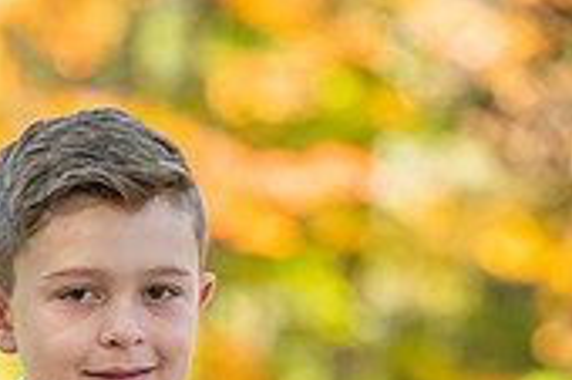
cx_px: 109
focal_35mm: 530
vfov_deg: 2.6
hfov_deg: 3.9
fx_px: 8413
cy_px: 673
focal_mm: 200
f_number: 6.3
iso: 100
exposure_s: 1/200
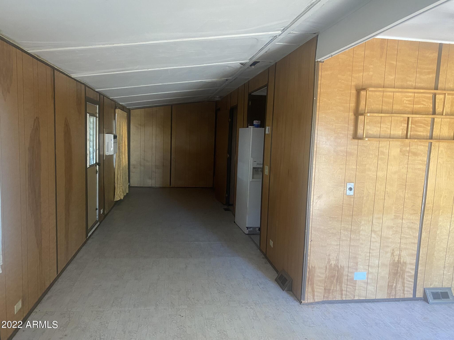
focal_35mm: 26
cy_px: 170
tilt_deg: -6.0
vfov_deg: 53.1
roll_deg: -2.1
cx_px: 227
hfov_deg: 67.3
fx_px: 341
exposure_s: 1/60
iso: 200
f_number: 1.8
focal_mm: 4.25
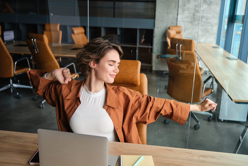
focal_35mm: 39
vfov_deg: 34.2
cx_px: 124
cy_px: 83
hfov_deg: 49.6
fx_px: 269
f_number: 2.8
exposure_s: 1/125
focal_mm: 25.7
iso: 160
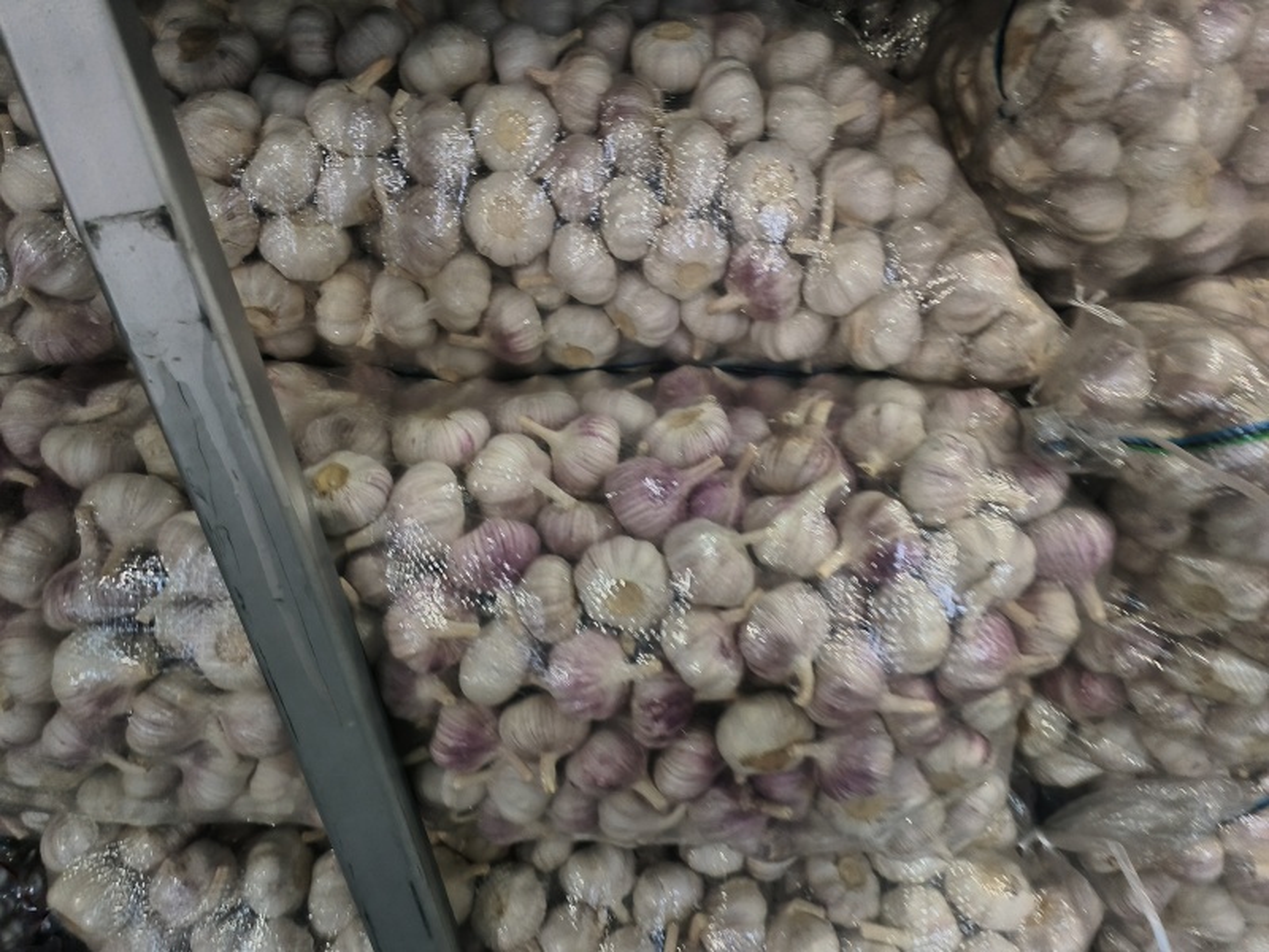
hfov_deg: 71.6
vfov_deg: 56.8
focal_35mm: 24
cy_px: 476
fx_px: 880
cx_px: 634
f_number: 1.8
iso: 1272
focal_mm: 5.42
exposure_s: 1/20
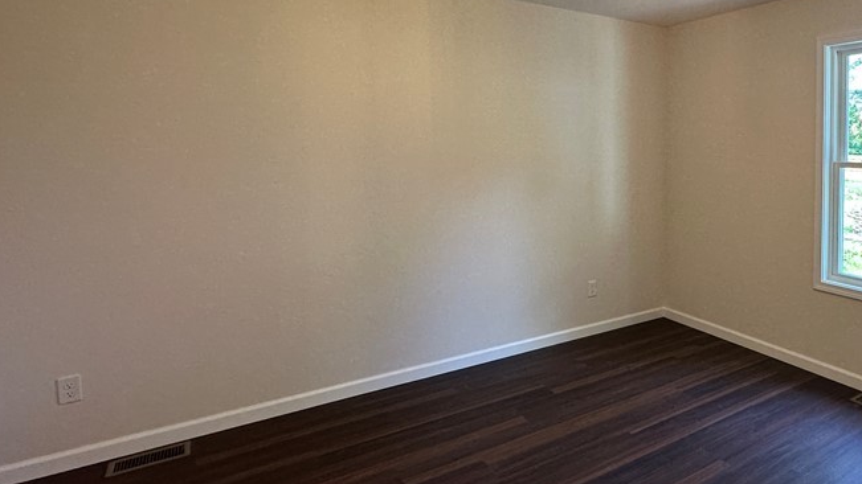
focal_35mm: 24
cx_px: 620
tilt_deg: -1.6
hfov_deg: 72.3
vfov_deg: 46.9
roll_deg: -0.5
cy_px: 159
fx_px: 548
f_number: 2.2
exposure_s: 1/120
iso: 160
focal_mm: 2.22
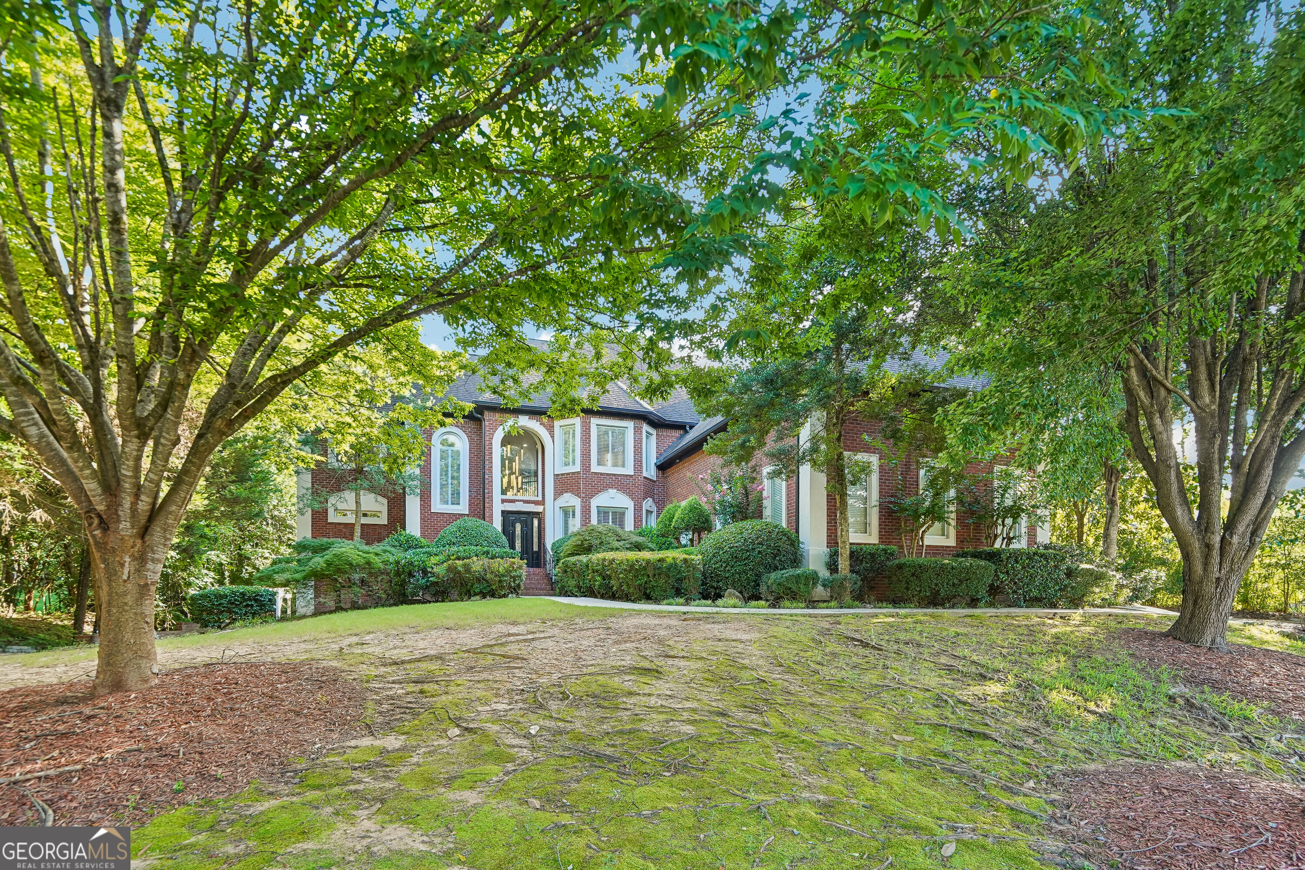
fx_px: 580
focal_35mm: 16
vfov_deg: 73.7
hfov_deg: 96.7
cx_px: 652
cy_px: 435
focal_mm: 16
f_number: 5.6
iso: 400
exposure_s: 1/30
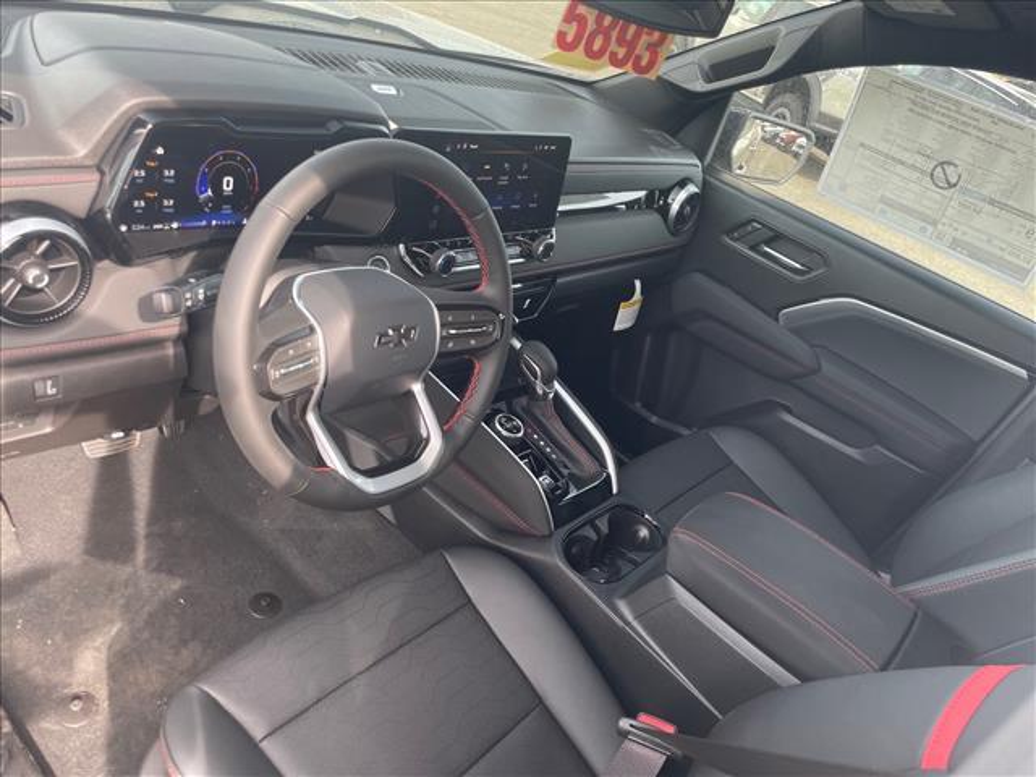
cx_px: 518
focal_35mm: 26
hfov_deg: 67.3
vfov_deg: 53.1
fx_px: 778
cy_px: 388
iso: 50
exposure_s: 1/121
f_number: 1.6
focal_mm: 4.2
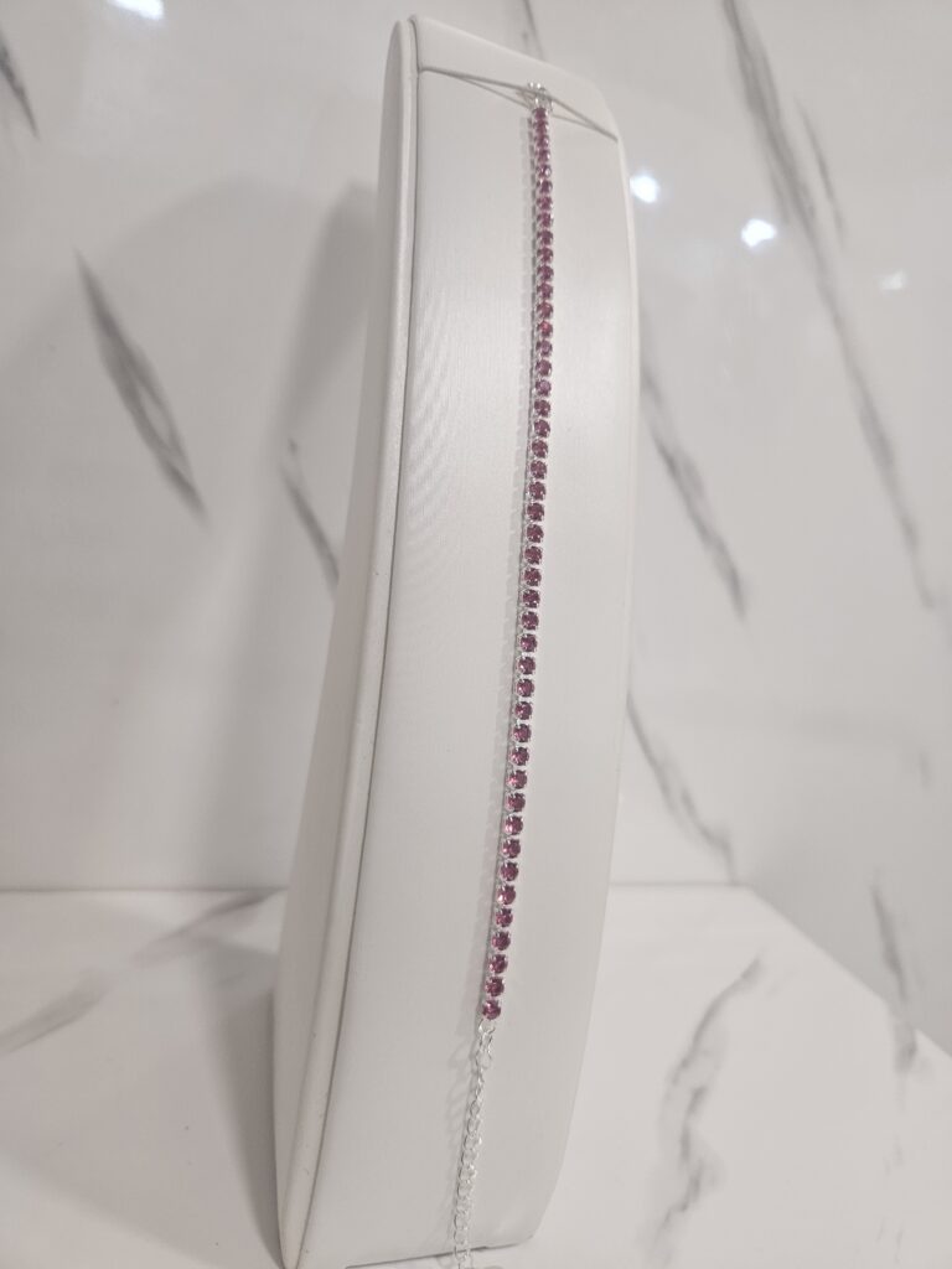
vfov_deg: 73.9
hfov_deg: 58.9
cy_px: 634
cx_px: 476
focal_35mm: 23
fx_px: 843
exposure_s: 1/100
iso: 160
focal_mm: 5.4
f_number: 1.8
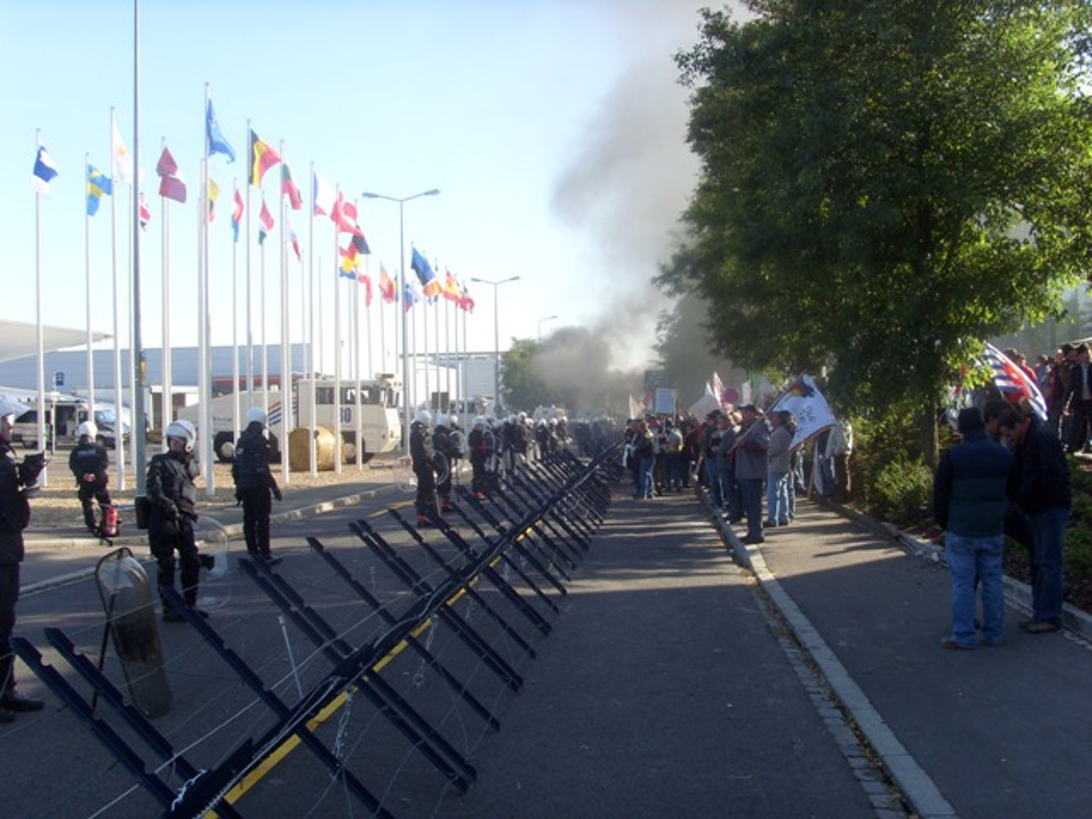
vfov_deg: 39.7
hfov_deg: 51.4
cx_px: 546
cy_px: 410
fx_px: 1136
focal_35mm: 36
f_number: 5.5
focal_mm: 6
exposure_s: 1/180
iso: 80
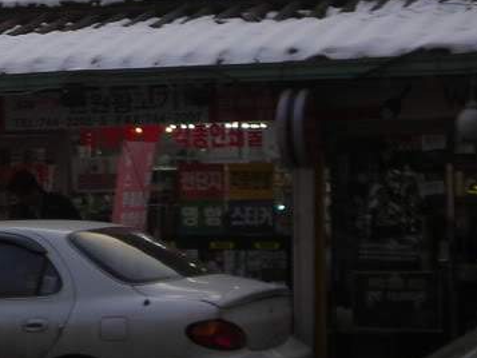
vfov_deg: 13.4
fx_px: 1502
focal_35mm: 109
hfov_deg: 17.6
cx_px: -5
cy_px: -8
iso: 50
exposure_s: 1/95.8
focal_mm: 6.3
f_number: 3.2
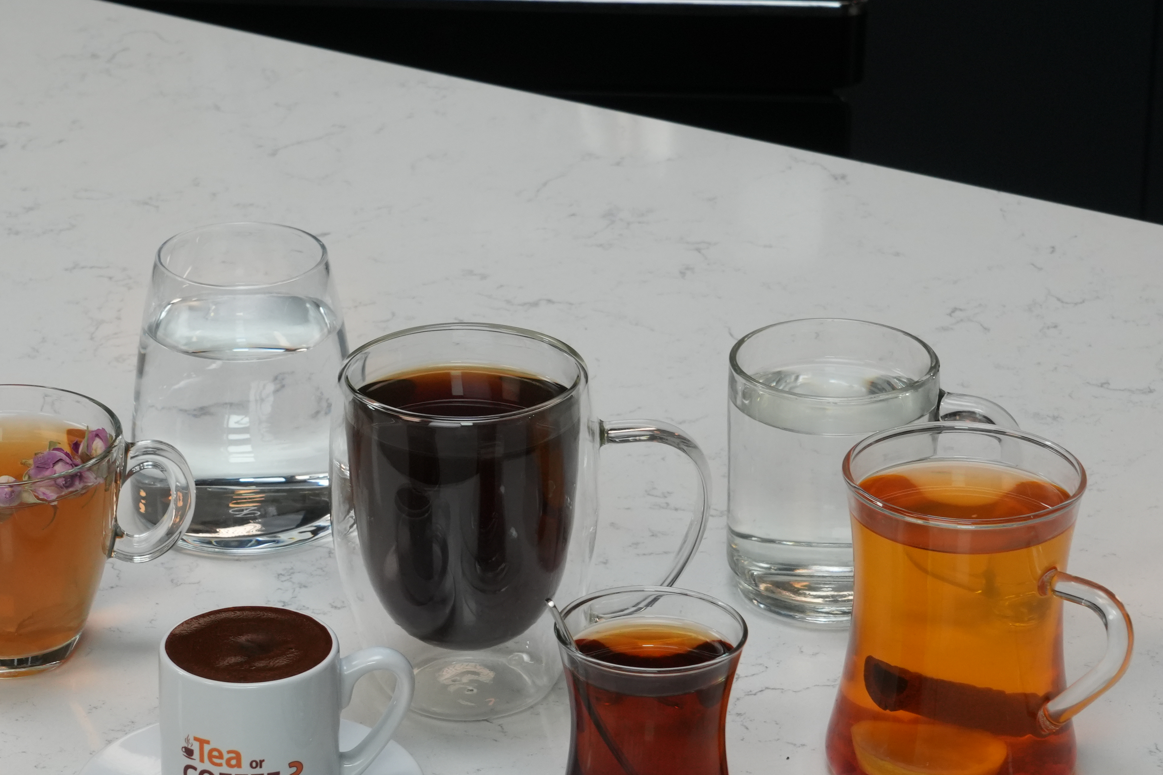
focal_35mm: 148
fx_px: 4781
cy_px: 465
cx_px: 468
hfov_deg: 13.9
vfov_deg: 9.3
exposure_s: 1/100
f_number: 11
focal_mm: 62
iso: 800
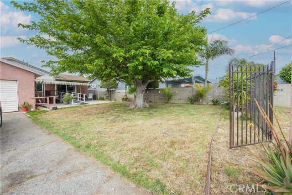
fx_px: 114
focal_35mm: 14
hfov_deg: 104.2
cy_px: 98
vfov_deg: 81.2
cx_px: 146
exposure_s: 1/250
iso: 400
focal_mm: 14
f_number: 9
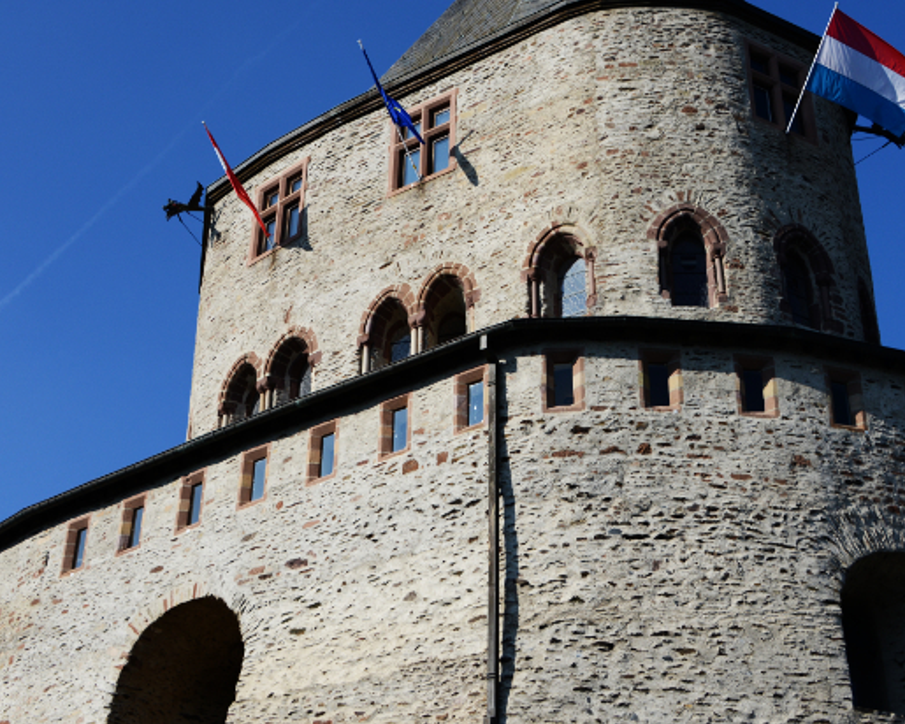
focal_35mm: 62
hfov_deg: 30.4
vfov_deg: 24.5
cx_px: 515
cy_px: 286
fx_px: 1661
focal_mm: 34
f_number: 6.3
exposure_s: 1/800
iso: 125
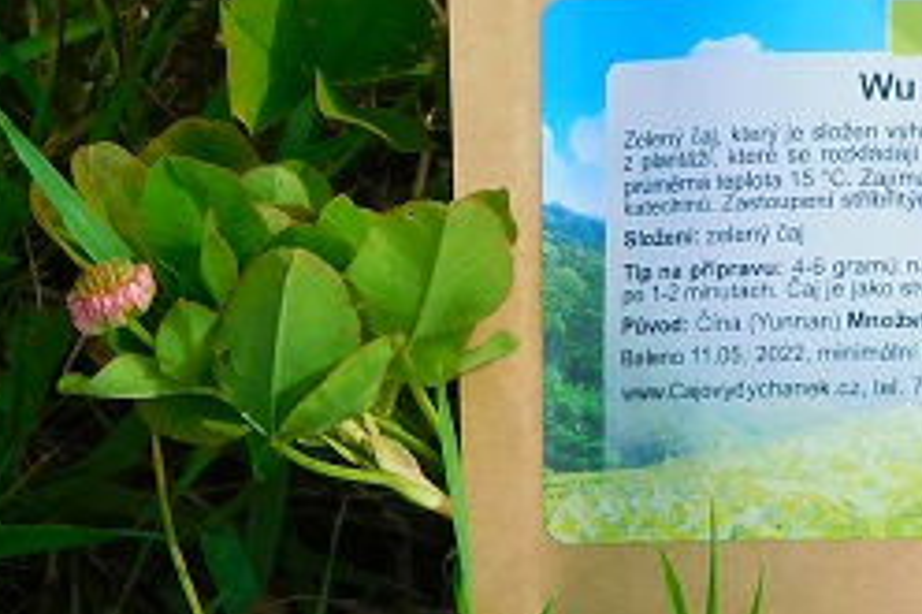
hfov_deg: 11.8
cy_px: 255
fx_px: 4376
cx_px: 1056
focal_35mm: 171
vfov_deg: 8.0
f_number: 3.8
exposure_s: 1/800
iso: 125
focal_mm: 9
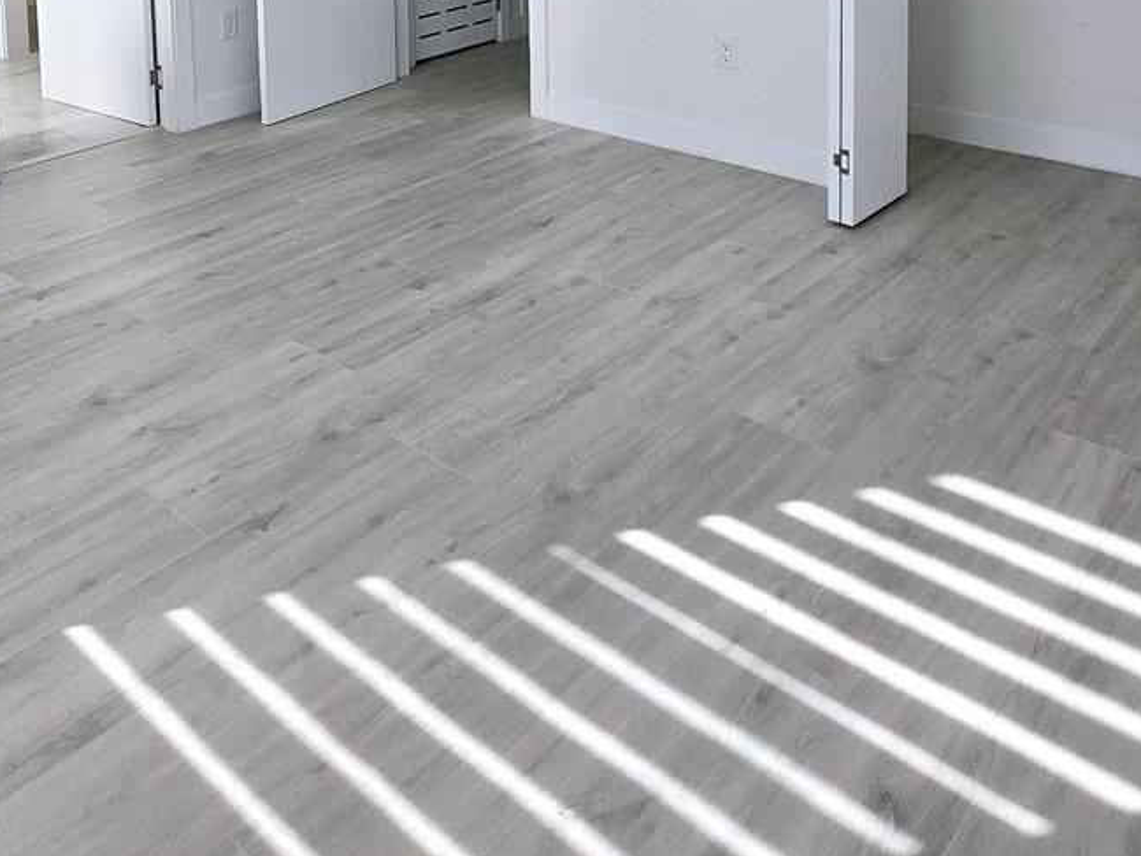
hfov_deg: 55.1
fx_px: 1055
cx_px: 346
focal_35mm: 32
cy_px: -121
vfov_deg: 36.3
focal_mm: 2.2
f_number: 2.2
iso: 50
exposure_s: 1/156
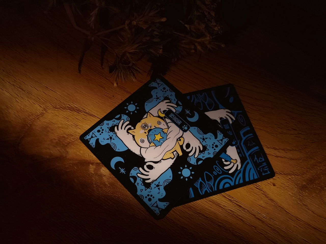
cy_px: 122
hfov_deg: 65.3
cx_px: 163
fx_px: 254
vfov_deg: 51.4
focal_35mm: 27
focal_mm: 3.95
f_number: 1.6
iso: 640
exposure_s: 1/16.7
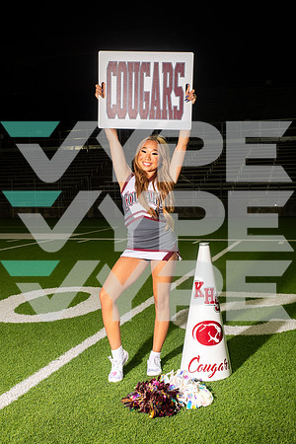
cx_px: 148
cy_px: 222
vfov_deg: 42.7
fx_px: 567
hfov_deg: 29.2
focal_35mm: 46
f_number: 7.1
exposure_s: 1/400
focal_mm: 46
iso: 1000
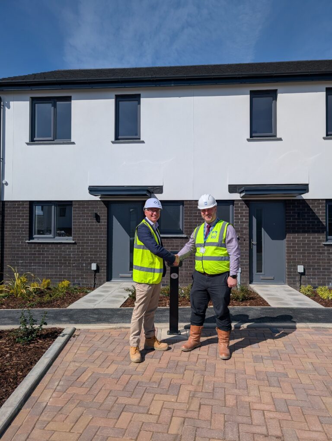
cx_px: 166
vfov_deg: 71.5
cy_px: 220
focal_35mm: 24
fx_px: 306
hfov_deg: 56.9
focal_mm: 6.9
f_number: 1.68
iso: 24
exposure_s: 1/17544
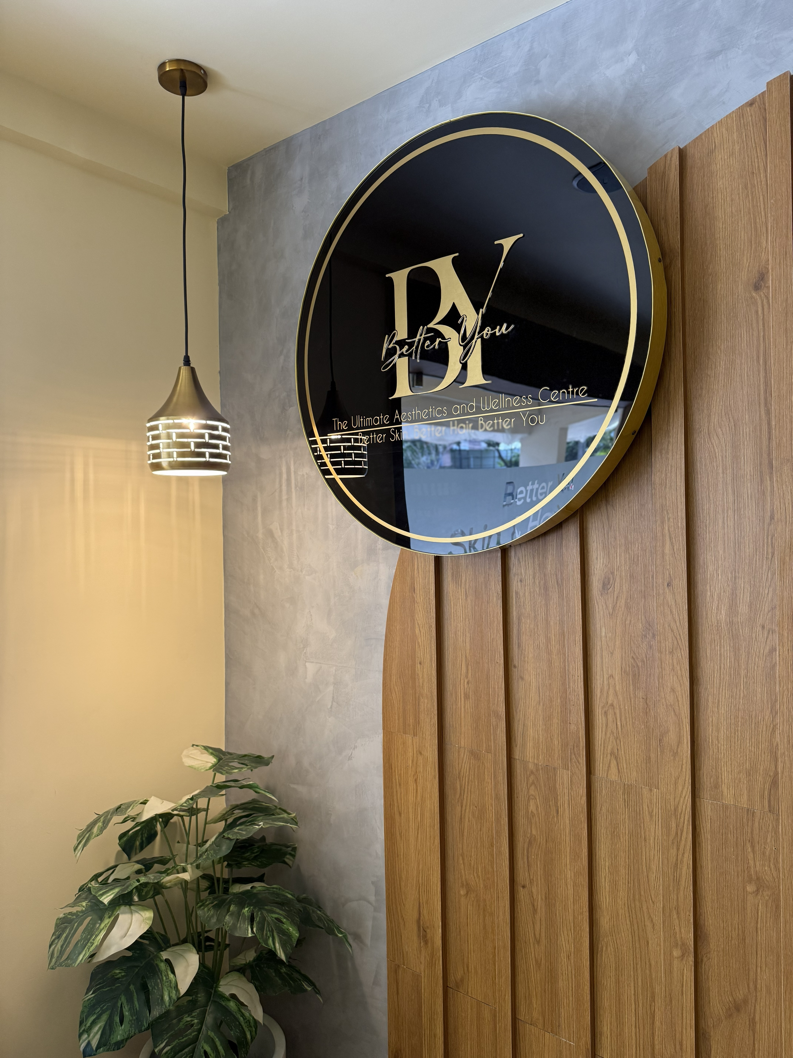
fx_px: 733
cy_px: 529
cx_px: 396
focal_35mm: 24
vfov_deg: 71.6
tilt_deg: +0.2
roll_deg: +1.2
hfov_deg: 56.8
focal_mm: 6.76
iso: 200
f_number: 1.78
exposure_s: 1/103
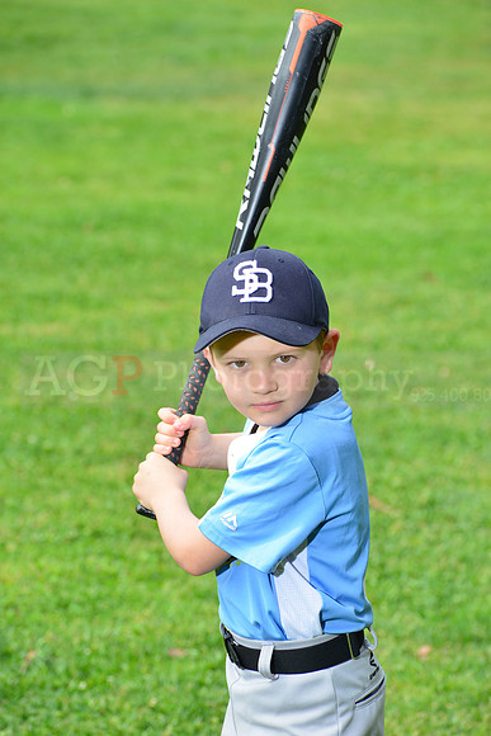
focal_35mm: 170
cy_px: 368
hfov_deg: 8.1
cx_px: 246
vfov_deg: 12.1
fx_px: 3476
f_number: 10
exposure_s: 1/200
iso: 250
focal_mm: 170
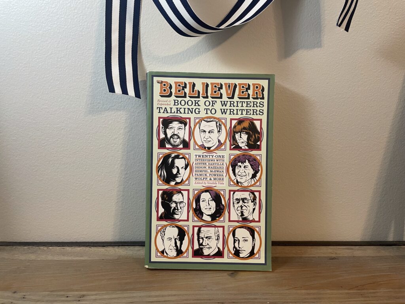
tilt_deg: -12.5
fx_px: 304
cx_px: 202
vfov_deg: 53.1
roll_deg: +0.9
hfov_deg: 67.3
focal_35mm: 26
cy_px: 152
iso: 160
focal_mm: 4.2
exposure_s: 1/60
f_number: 1.6
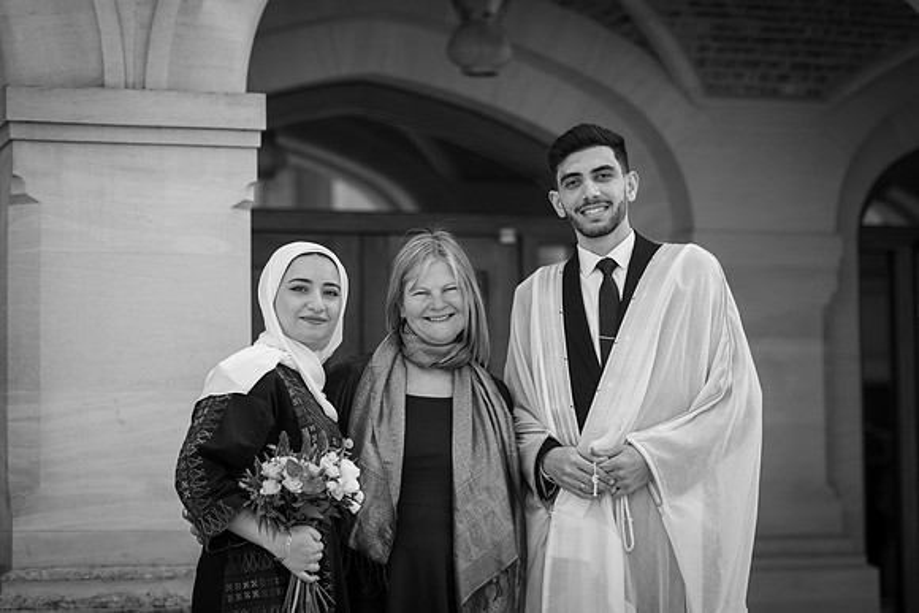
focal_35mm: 100
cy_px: 306
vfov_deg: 13.7
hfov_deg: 20.4
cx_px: 460
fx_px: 2553
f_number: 2.8
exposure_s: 1/1250
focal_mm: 100
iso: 100
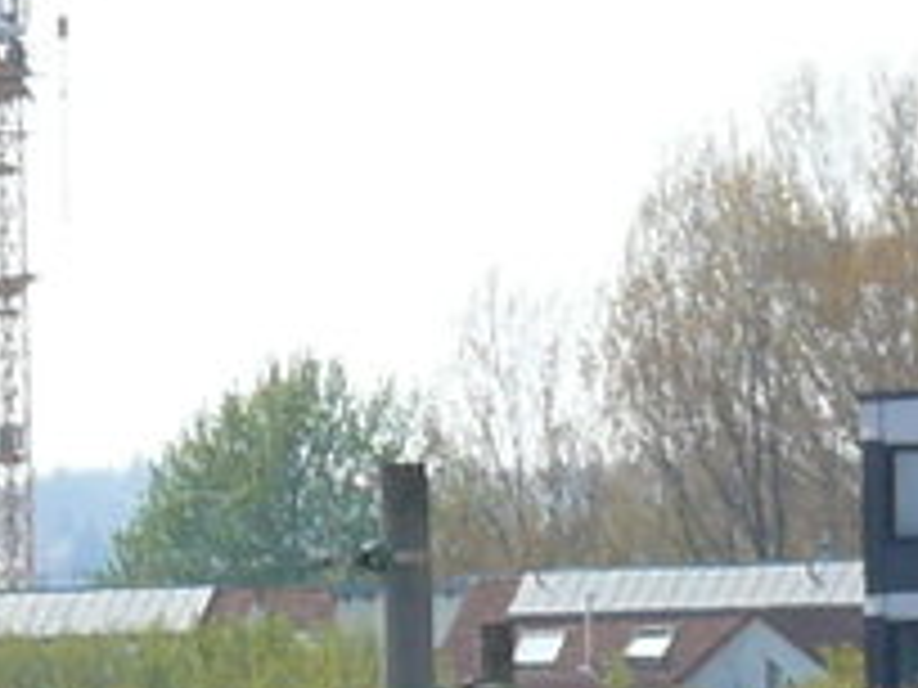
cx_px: -2556
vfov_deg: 1.7
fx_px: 23284
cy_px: 1907
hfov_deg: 2.2
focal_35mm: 878
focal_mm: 23.7
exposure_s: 1/320
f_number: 5.6
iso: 100
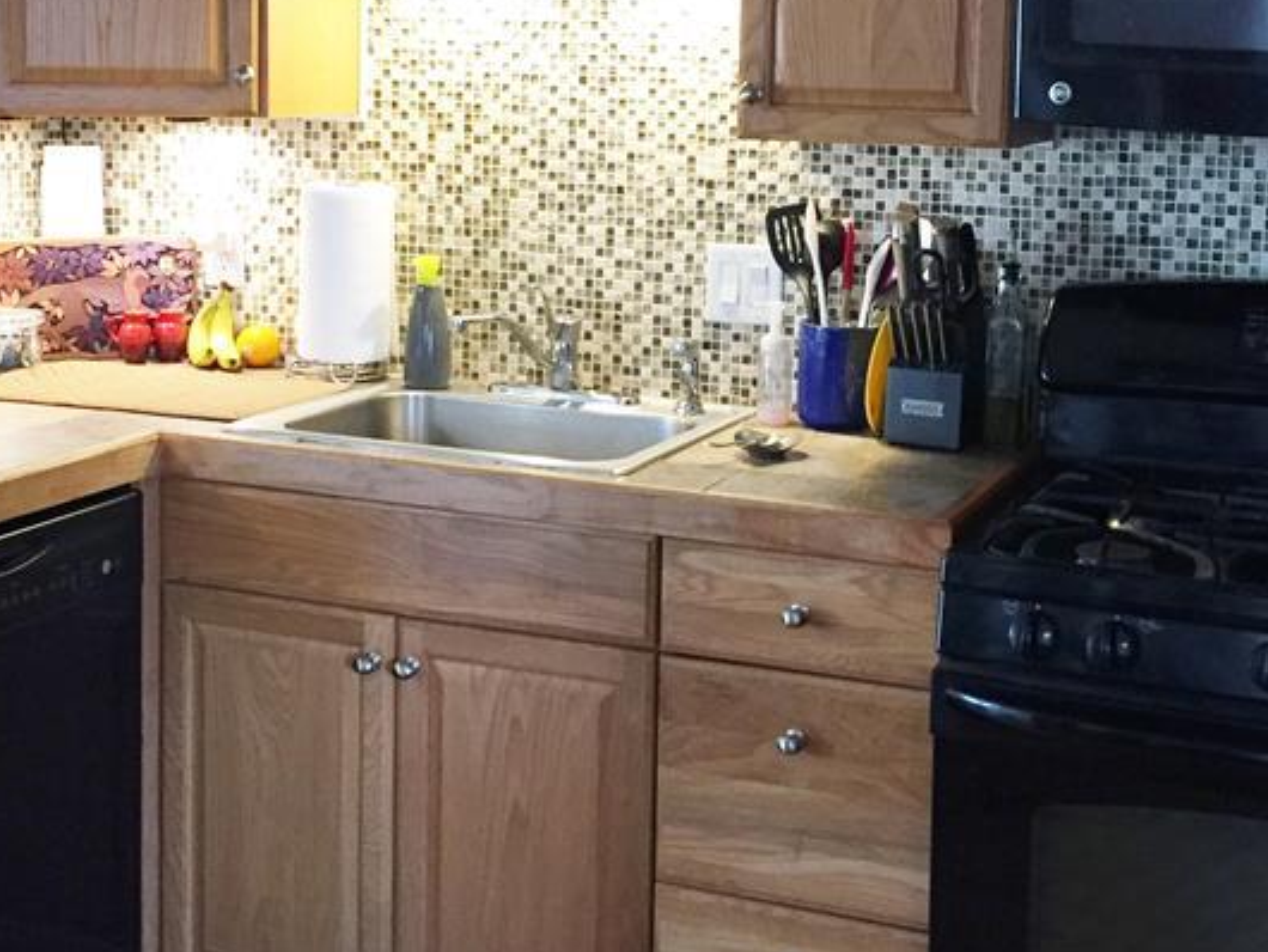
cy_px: 289
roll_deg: -0.2
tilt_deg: -7.1
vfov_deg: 25.9
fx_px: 2052
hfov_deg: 34.3
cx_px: 581
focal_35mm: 56
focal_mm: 4.15
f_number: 2.2
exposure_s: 1/30
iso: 160
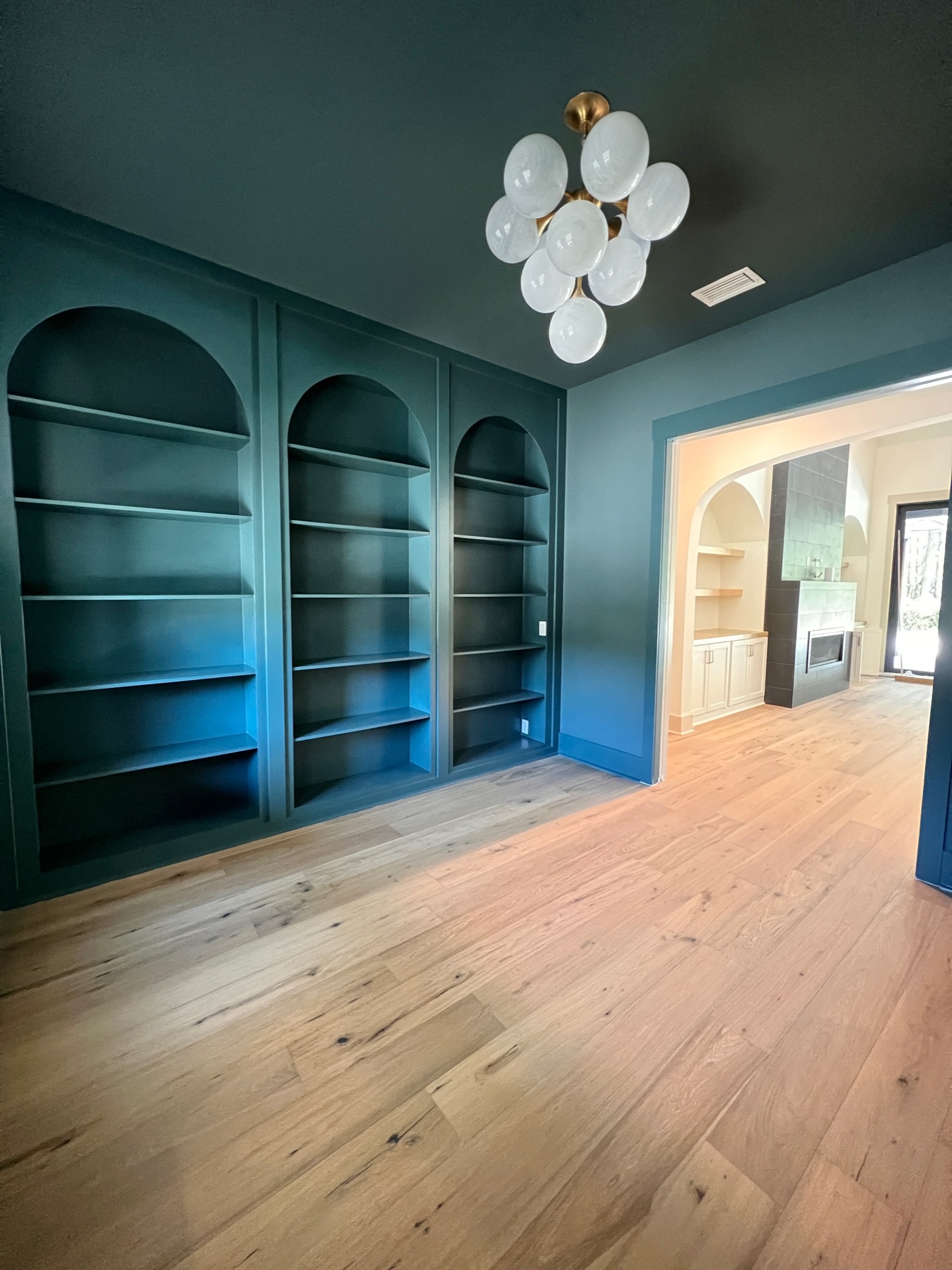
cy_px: 635
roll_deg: -0.1
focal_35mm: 13
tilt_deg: -5.0
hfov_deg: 89.9
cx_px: 476
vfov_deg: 106.2
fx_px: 477
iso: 800
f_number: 1.8
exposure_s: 1/40
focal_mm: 1.57
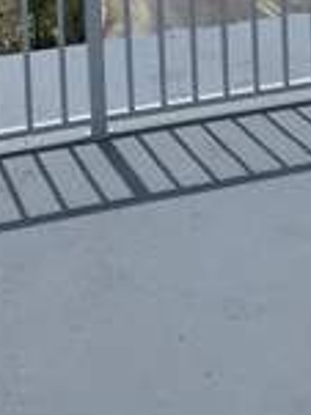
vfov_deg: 16.2
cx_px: 509
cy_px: -225
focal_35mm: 110
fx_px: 1320
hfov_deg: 12.6
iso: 32
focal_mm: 5.1
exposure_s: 1/10989
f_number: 1.6
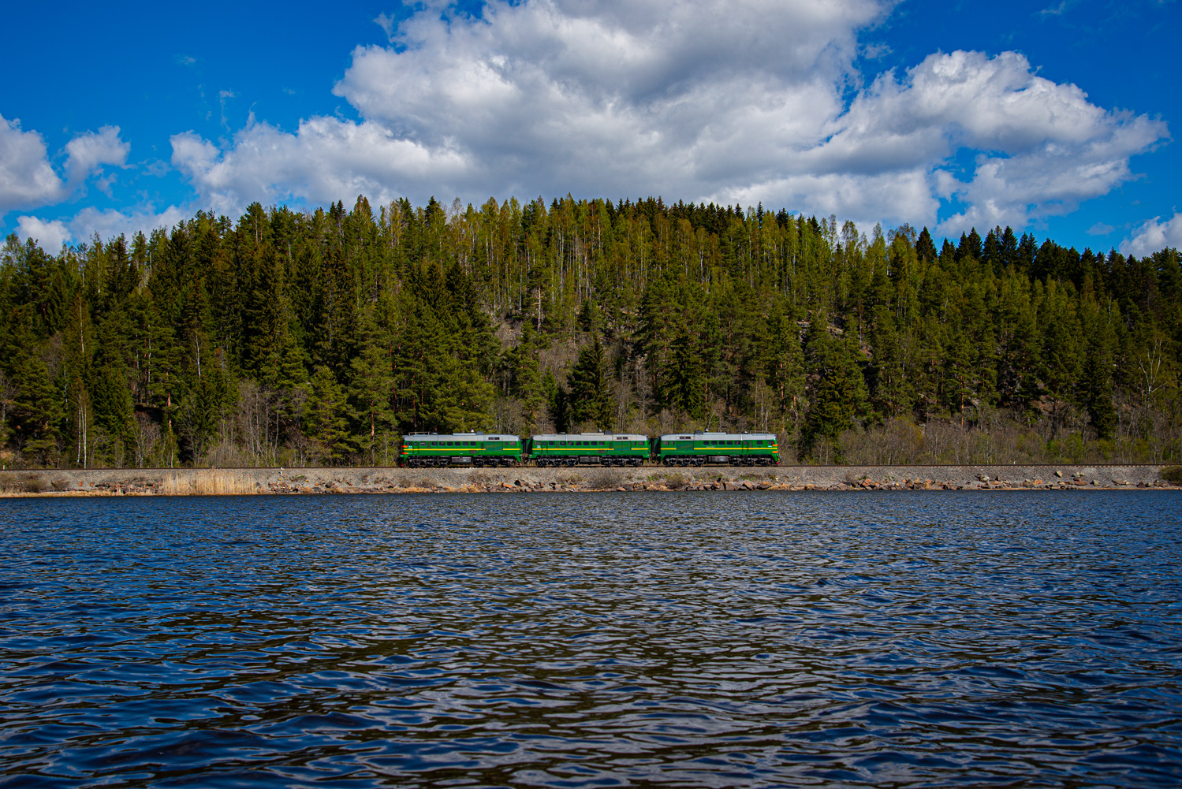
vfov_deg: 33.4
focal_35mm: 40
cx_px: 591
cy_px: 394
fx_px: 1314
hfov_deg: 48.4
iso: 140
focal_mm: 40
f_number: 6.3
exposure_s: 1/500
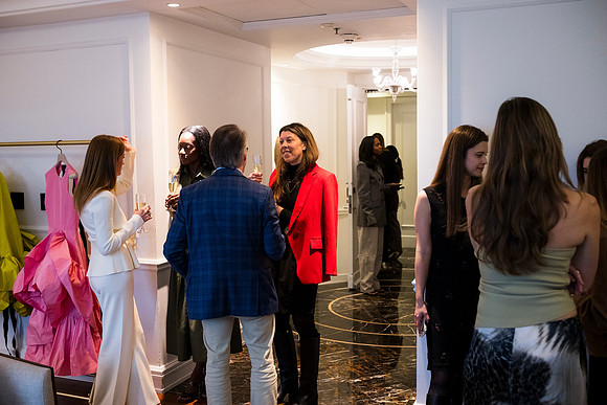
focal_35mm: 35
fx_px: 590
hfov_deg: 54.4
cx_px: 304
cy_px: 202
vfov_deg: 37.9
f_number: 3.2
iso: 2200
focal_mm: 35
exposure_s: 1/160
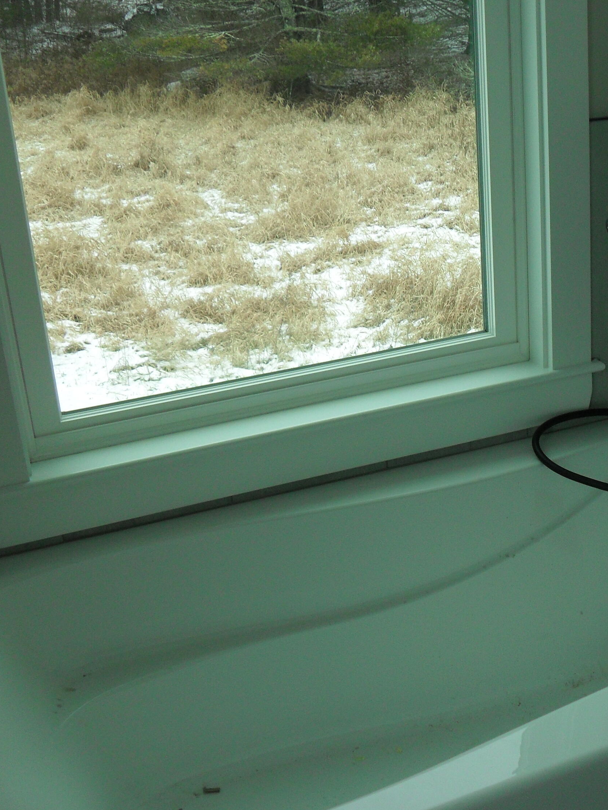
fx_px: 1100
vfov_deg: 40.4
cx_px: 484
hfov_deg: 30.2
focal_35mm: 47
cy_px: 405
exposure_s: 1/125
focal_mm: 6.2
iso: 100
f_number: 2.8
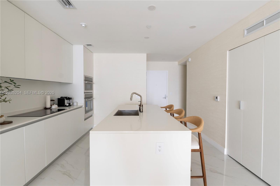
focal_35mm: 16
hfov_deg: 95.0
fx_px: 128
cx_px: 140
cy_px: 93
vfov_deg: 72.0
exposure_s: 1/5
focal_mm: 11
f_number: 8
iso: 250
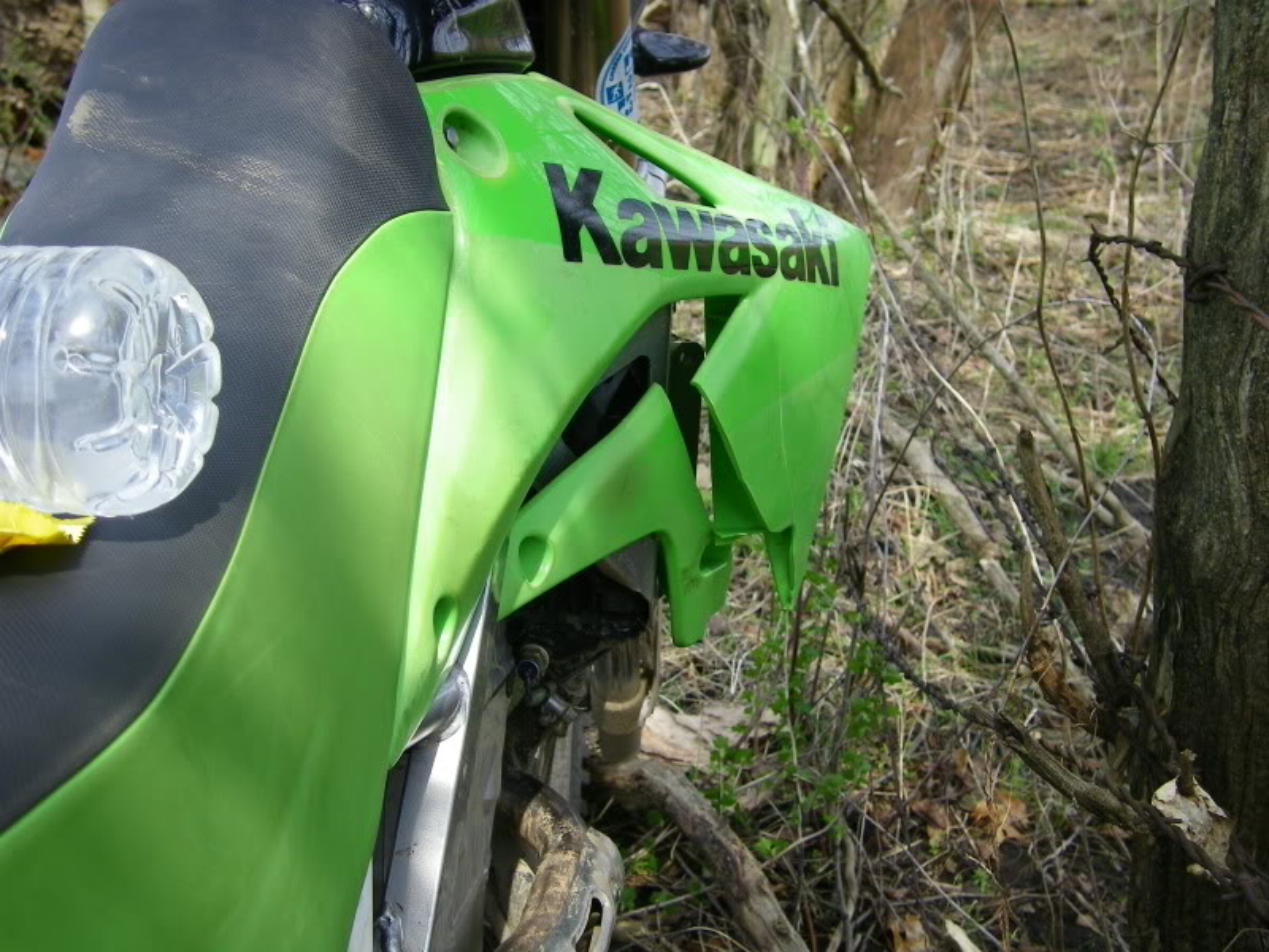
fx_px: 1430
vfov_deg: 36.8
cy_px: 476
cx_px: 634
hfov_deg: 47.9
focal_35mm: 39
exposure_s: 1/250
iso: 64
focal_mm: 6.9
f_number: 3
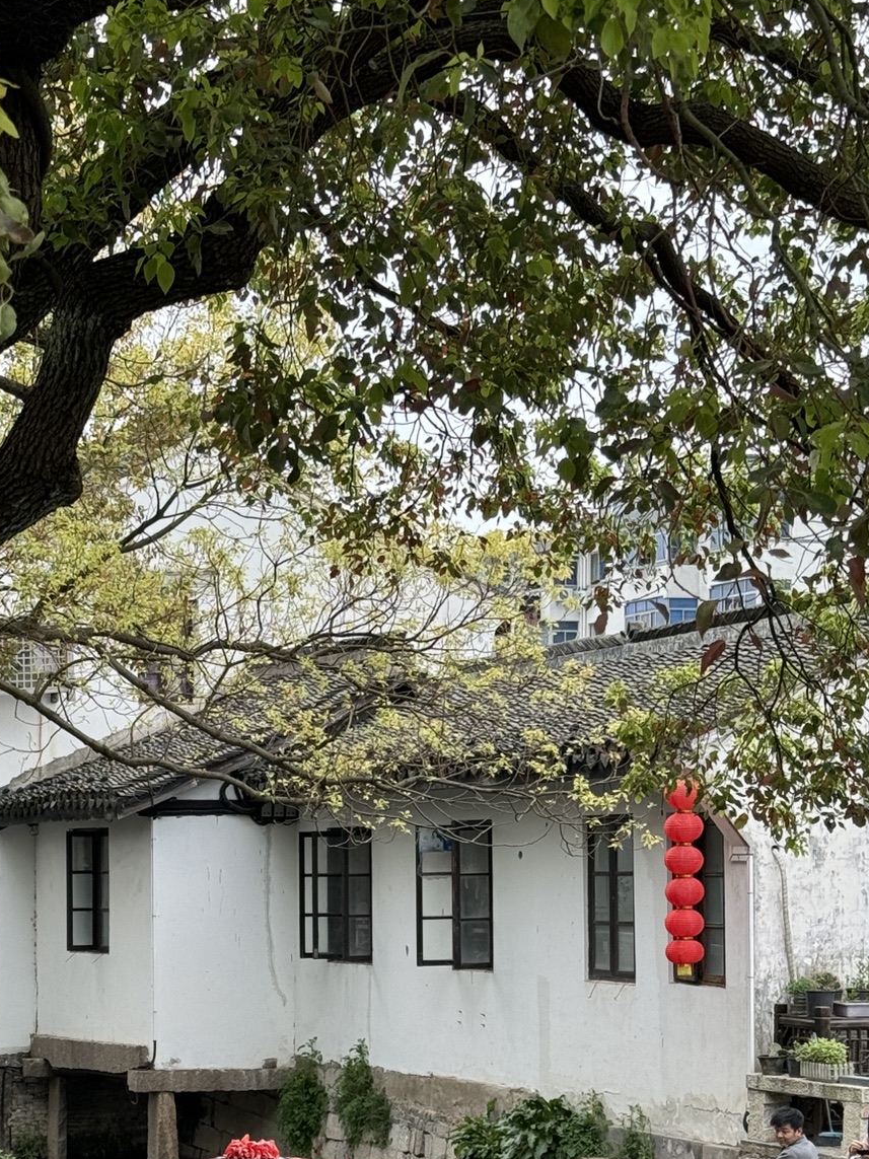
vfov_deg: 22.9
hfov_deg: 17.4
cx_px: 161
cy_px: 934
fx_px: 2812
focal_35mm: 84
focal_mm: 6.86
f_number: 1.78
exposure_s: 1/1238
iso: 64
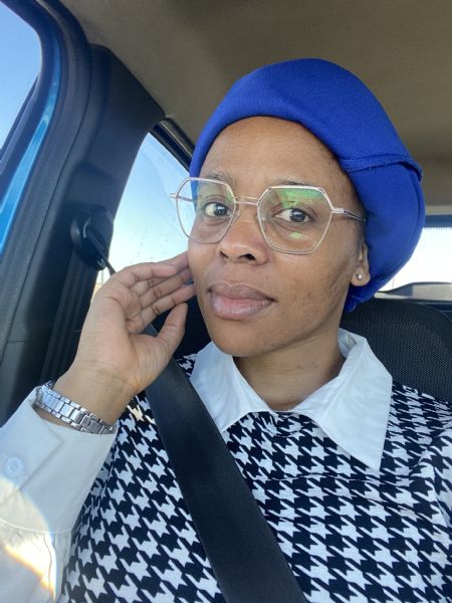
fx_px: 522
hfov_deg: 46.8
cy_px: 302
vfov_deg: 60.0
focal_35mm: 30
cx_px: 226
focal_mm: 2.71
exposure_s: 1/122
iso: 80
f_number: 2.2
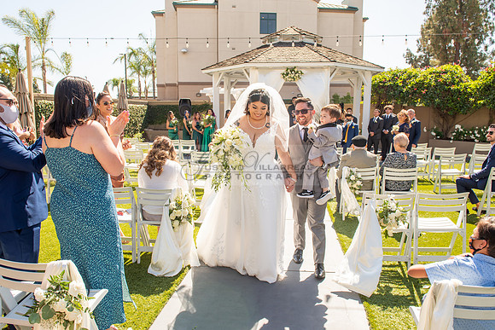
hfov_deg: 68.3
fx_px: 365
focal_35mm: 27
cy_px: 165
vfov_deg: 48.7
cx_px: 248
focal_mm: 24
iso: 100
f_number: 6.3
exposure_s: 1/250
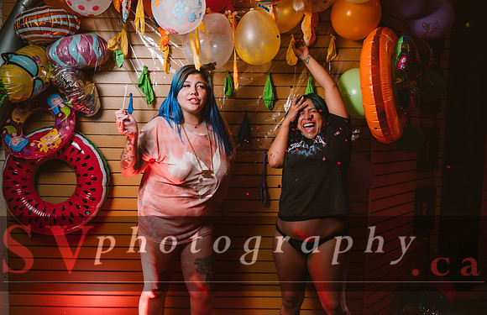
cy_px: 174
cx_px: 216
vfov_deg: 36.7
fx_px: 474
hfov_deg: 54.3
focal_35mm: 35
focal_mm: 37.6
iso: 100
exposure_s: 1/125
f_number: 5
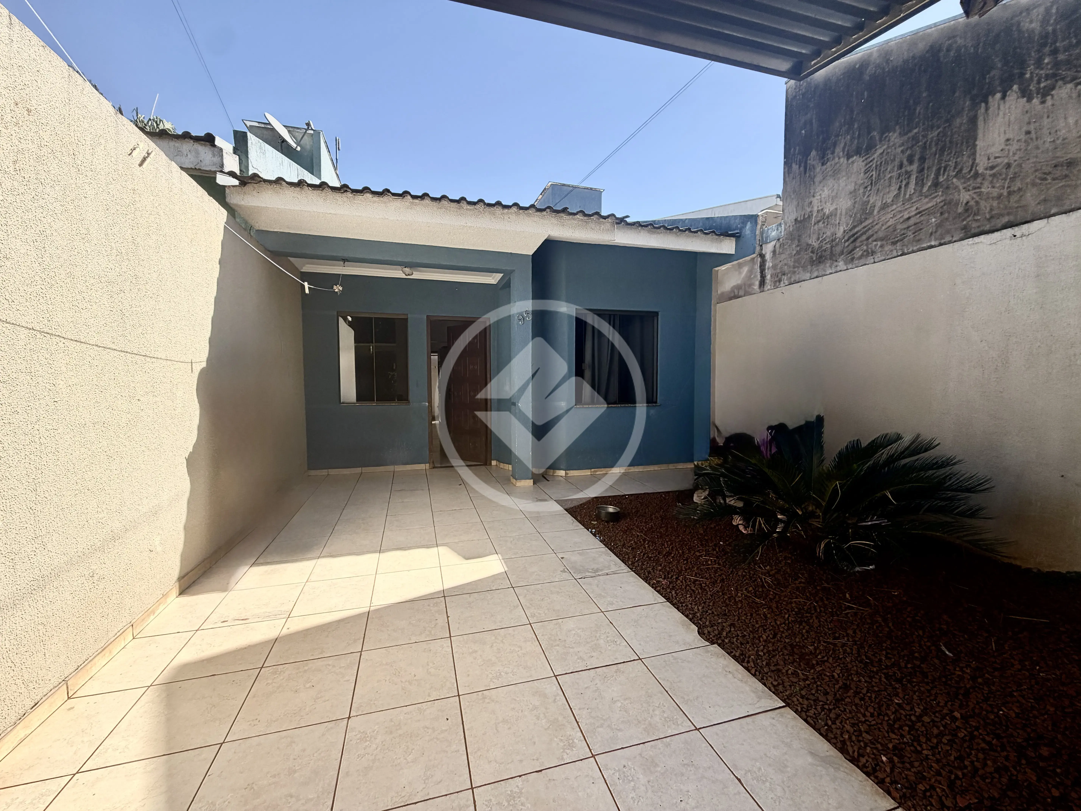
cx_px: 540
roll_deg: -0.2
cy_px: 406
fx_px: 437
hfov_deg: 102.1
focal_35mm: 14
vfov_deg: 85.7
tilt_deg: -3.7
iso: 40
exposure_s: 1/751
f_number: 2.2
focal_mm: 2.22
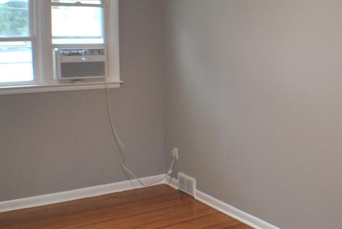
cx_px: 261
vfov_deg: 23.4
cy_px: 105
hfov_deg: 33.7
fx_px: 552
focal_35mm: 58
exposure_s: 1/30
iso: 360
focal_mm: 20
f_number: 3.8
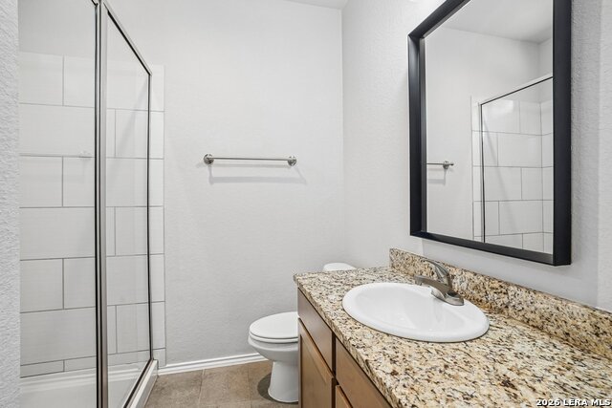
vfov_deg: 73.8
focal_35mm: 16
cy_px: 204
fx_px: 272
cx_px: 306
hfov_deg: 96.7
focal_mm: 16
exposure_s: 1/5
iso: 400
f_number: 8
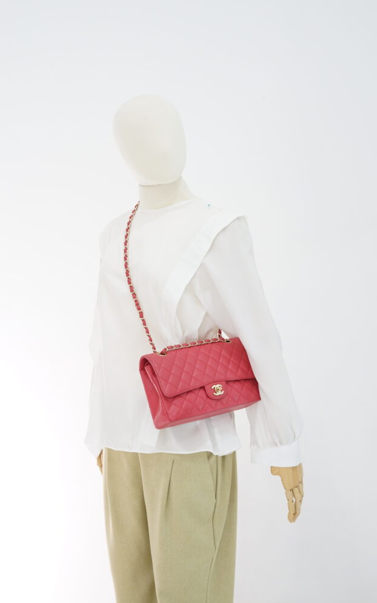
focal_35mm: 52
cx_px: 188
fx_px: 855
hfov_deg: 24.9
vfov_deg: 38.9
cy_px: 296
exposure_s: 1/10
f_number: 6.3
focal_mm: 50
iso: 640
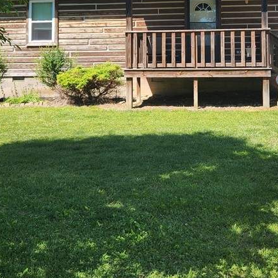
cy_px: 44
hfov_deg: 35.1
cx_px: 182
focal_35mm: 48
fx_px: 436
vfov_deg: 34.0
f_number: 1.8
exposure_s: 1/929
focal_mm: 5.4
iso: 20
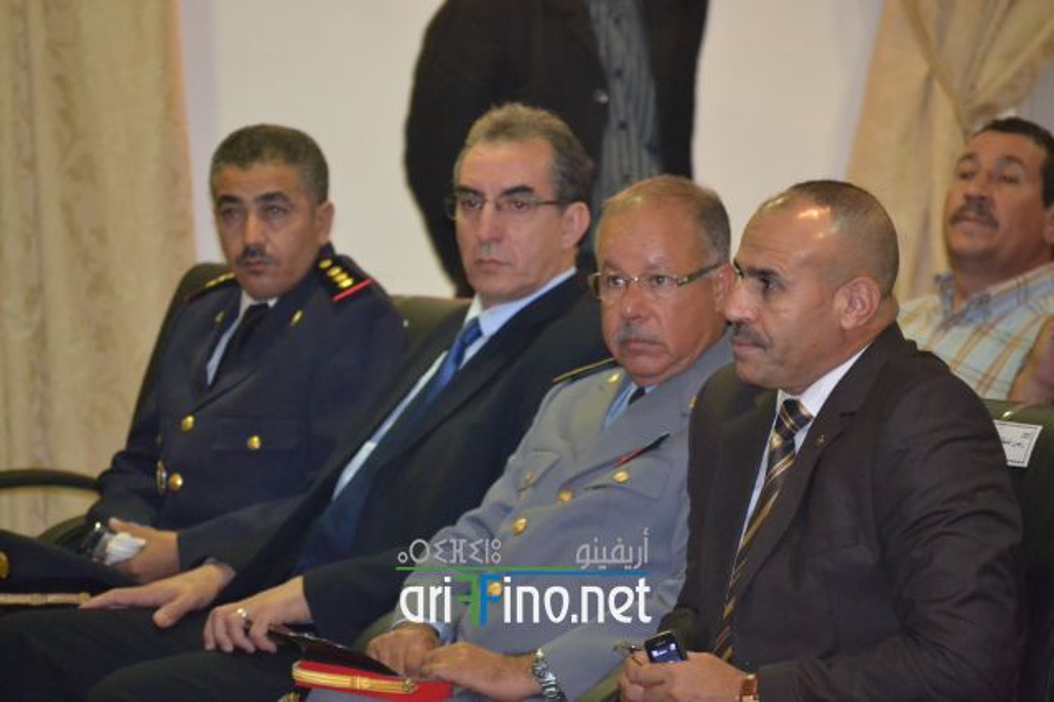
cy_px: 351
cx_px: 527
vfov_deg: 6.1
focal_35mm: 225
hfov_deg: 9.2
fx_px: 6584
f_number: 5
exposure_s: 1/60
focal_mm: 150
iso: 3200
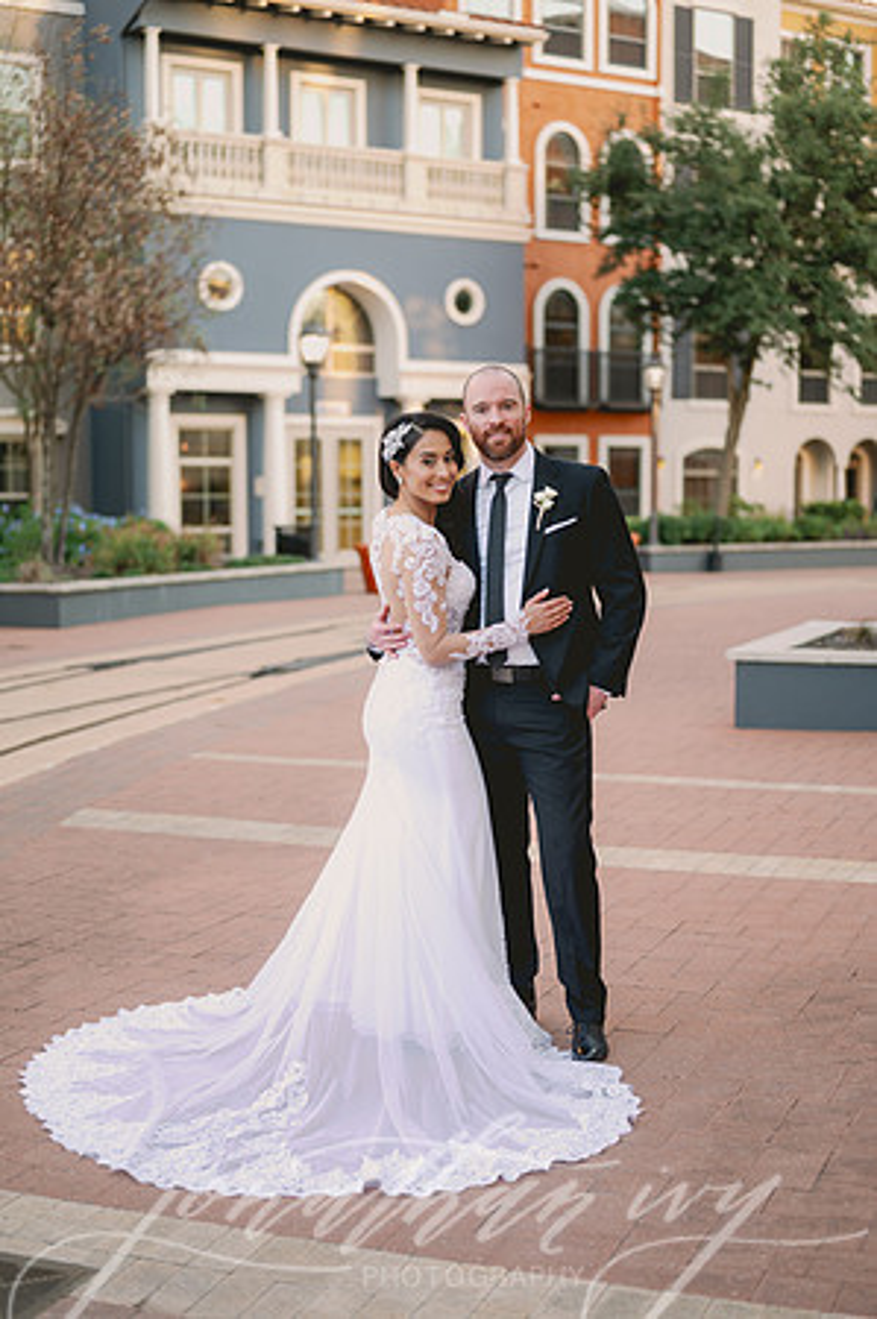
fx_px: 1831
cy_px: 660
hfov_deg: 26.9
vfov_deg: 39.6
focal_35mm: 50
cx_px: 438
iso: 50
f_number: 2
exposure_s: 1/125
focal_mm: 50
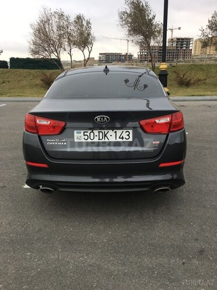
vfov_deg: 61.7
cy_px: 145
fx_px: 242
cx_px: 108
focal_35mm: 29
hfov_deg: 48.2
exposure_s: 1/100
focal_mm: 4.15
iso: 25
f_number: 2.2
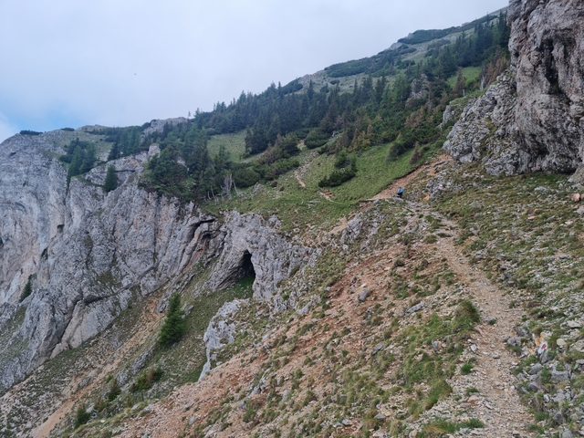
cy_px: 219
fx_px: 456
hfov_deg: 65.3
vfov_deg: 51.4
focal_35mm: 27
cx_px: 292
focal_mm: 5.9
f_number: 2
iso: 25
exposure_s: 1/820
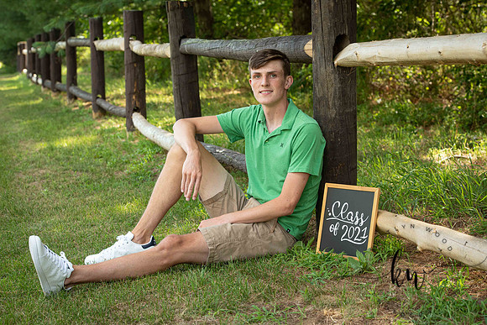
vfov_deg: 15.9
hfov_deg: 23.6
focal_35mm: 86
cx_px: 244
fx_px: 1164
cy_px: 162
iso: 500
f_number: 6.3
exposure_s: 1/200
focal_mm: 86
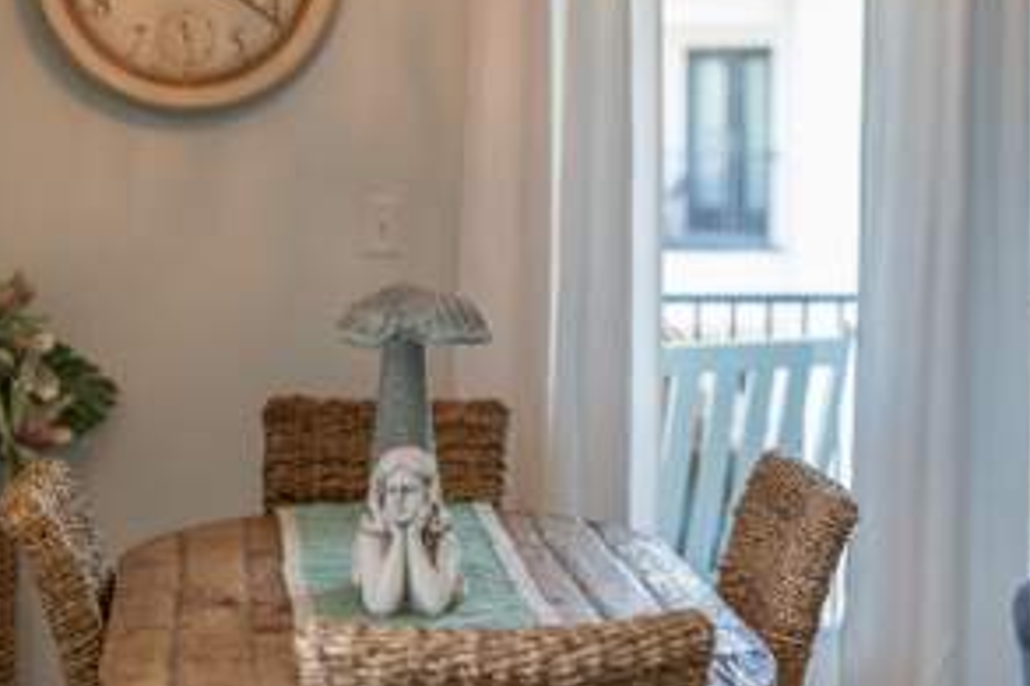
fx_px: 2345
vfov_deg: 16.6
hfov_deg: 24.7
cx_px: 633
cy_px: 347
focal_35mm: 82
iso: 100
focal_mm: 50
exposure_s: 1/160
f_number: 1.8
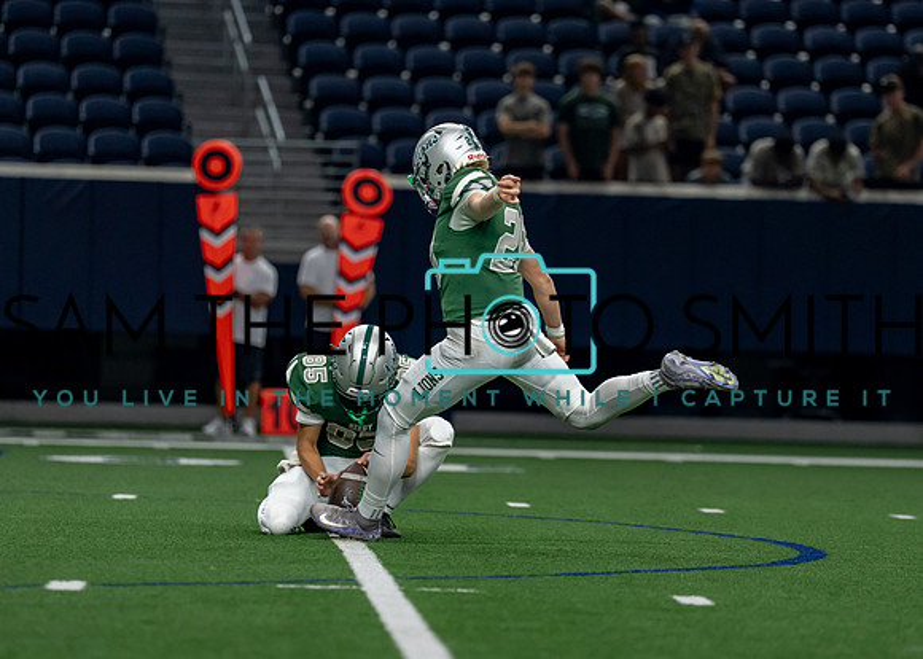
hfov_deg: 7.3
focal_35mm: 278
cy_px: 345
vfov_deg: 5.2
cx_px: 492
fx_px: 7277
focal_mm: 175
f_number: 2.8
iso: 1600
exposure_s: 1/1000
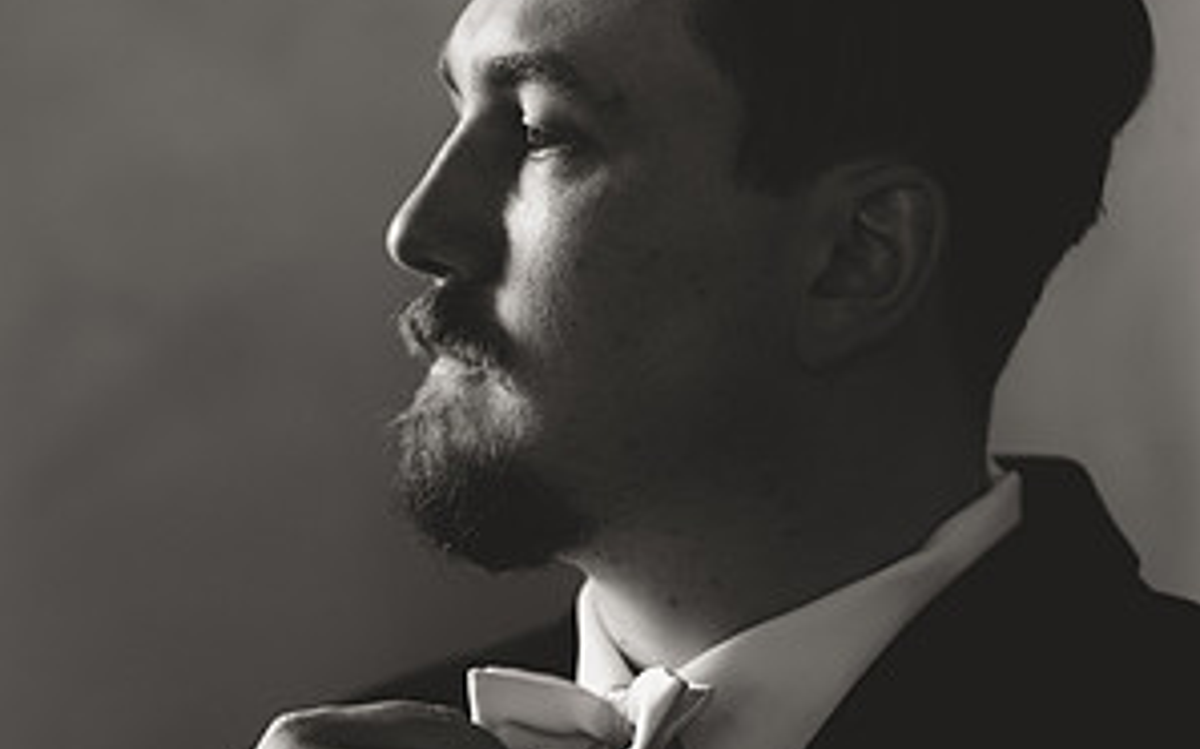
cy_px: 652
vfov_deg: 10.0
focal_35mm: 131
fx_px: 4283
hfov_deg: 16.0
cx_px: 600
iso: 800
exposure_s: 1/200
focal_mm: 85
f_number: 2.2
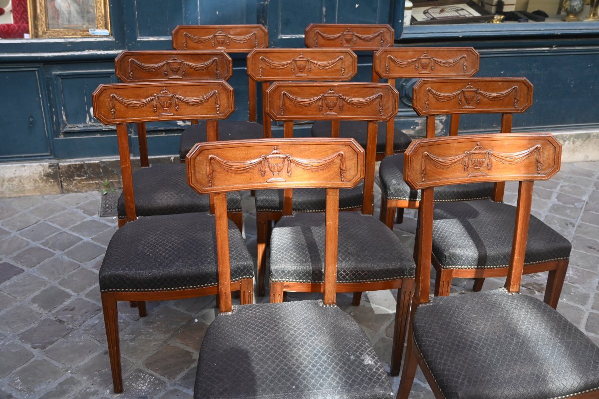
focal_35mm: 37
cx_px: 300
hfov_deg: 52.2
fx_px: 611
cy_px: 200
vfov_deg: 36.2
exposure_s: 1/250
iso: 280
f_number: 4
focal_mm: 24.5
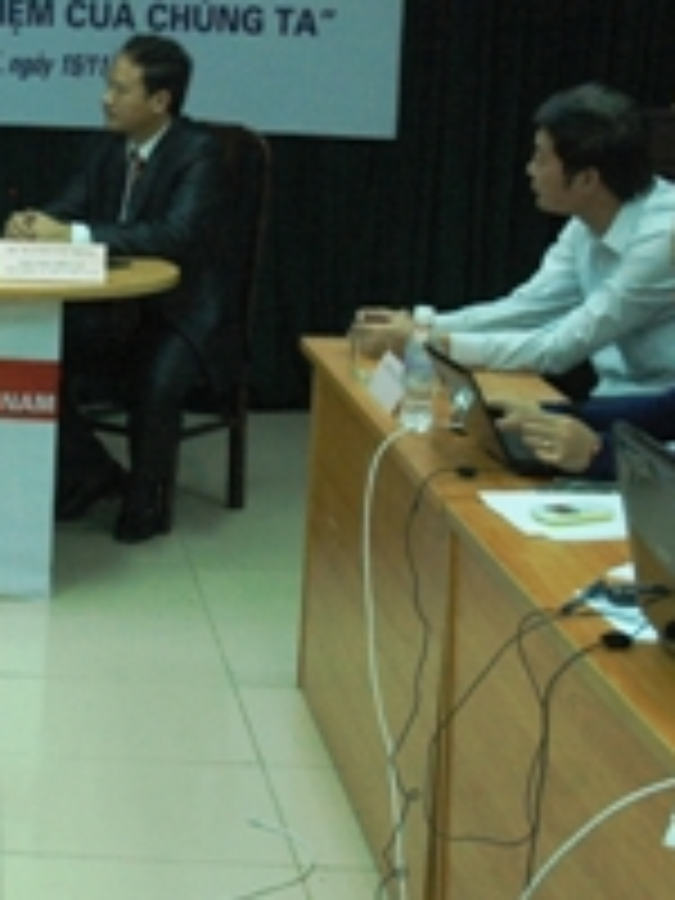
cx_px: -166
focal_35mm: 91
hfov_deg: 15.6
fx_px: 2366
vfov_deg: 21.5
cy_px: 320
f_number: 5
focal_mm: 24
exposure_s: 1/100
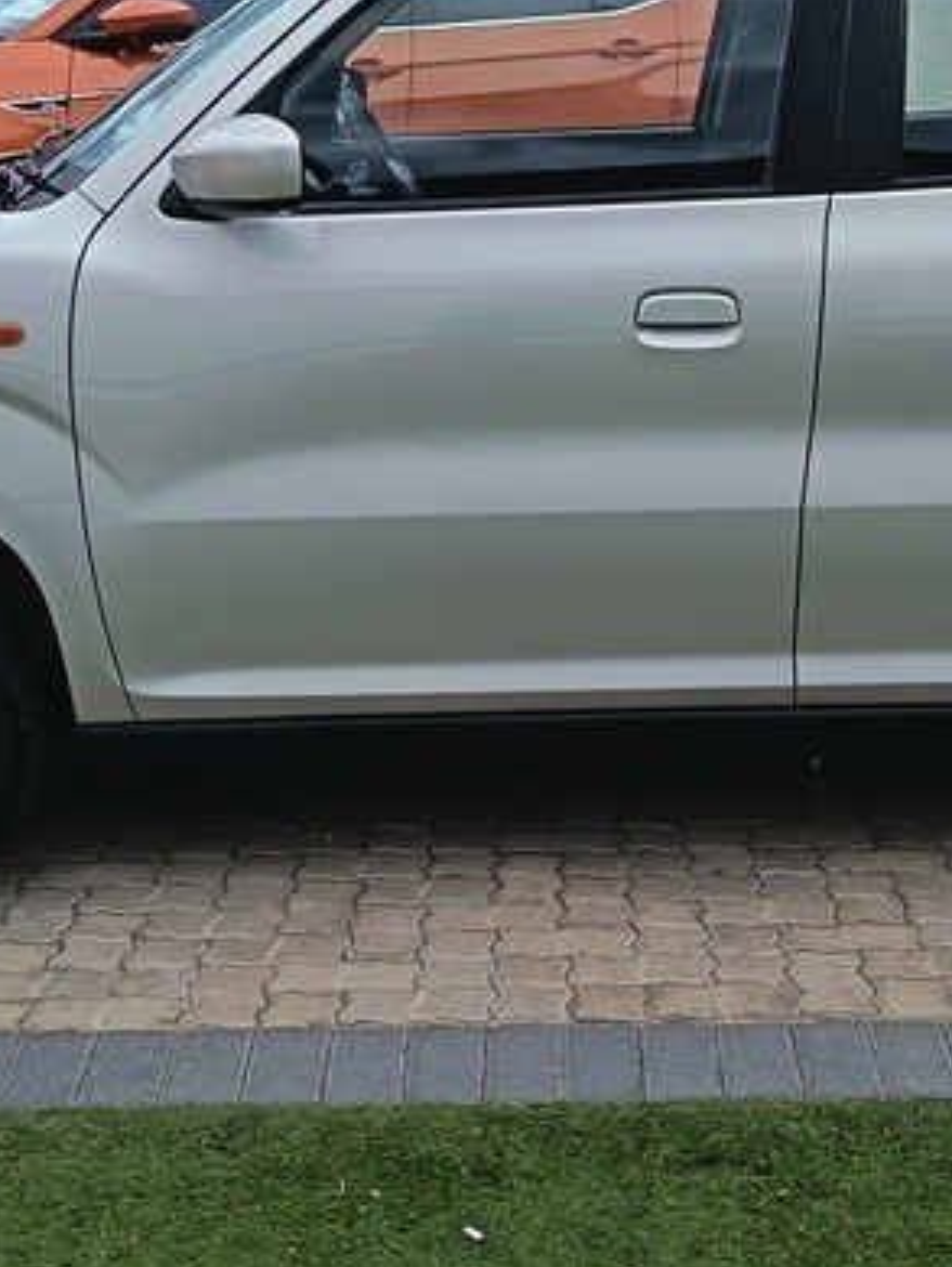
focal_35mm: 63
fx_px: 2308
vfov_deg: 30.5
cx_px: 643
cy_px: 452
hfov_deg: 23.2
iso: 100
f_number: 1.75
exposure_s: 1/767
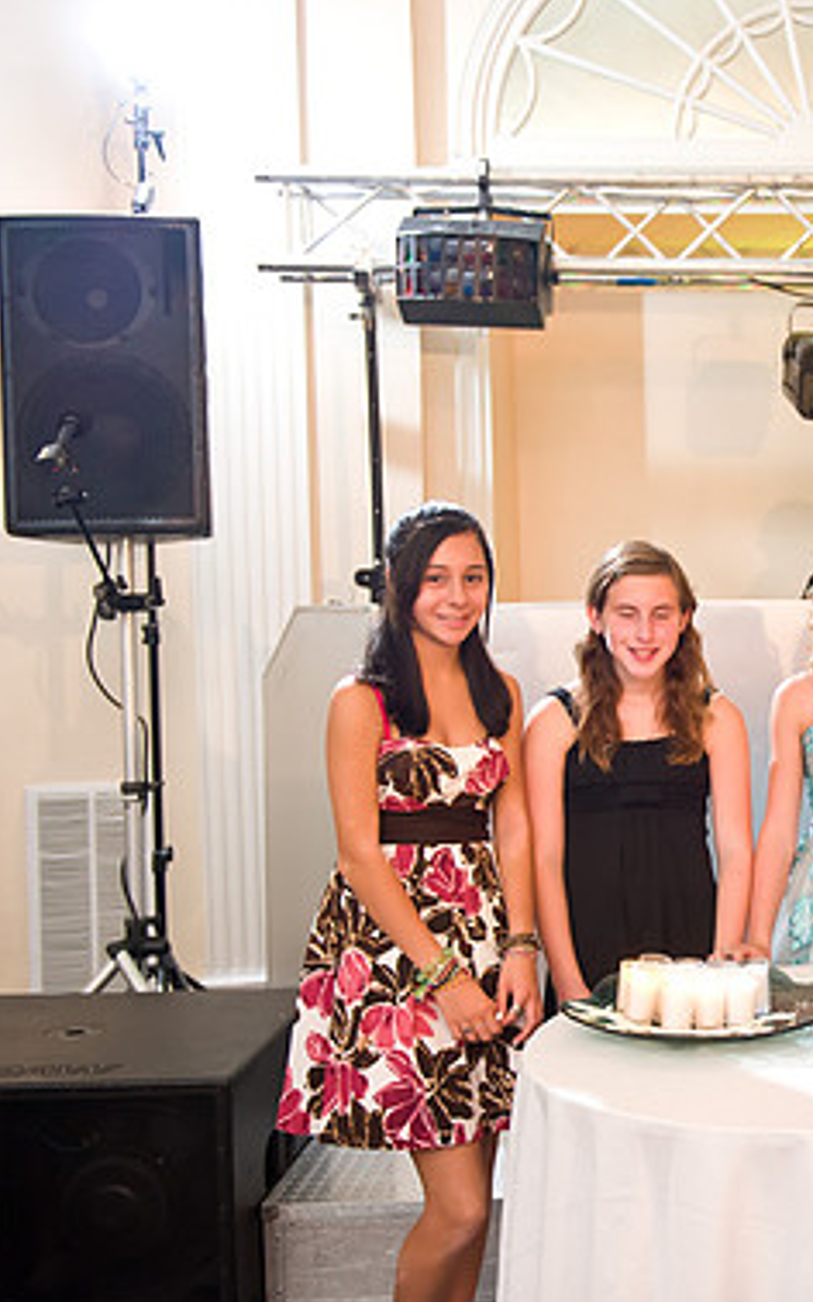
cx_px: 858
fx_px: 1774
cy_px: 654
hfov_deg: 24.4
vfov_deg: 40.3
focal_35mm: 50
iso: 1600
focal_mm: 32
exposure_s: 1/125
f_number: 3.2
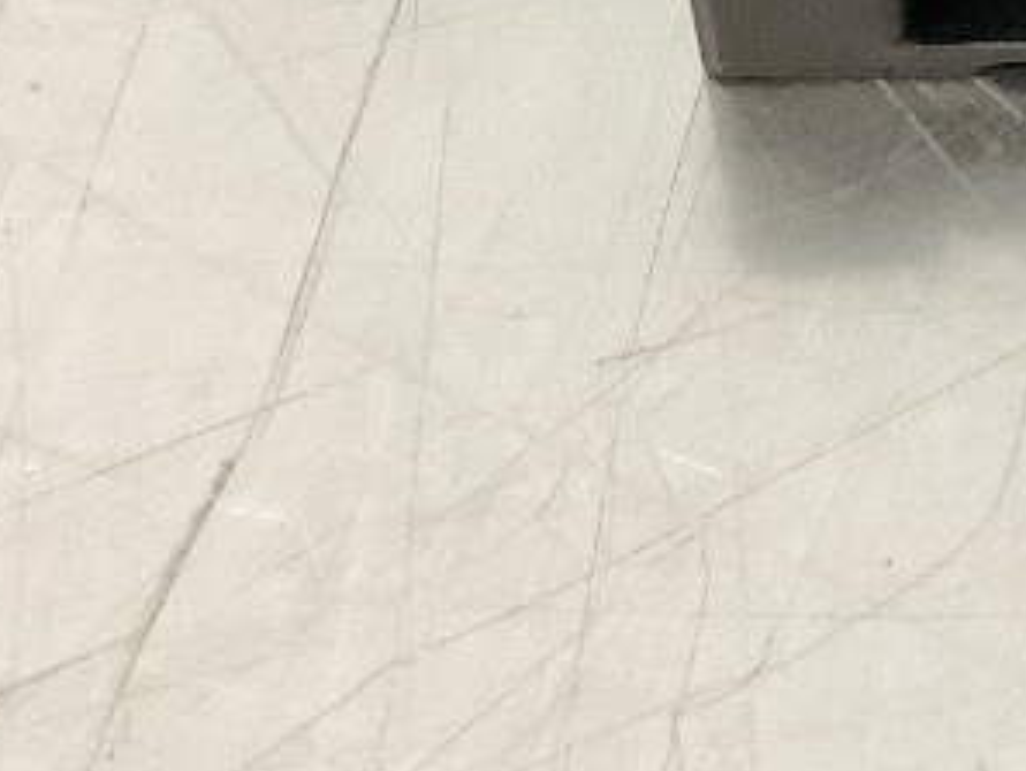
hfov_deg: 17.1
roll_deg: -0.2
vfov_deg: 12.9
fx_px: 3173
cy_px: -474
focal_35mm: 107
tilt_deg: -40.5
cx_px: 1385
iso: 320
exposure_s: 1/40
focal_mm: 3.3
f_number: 2.4
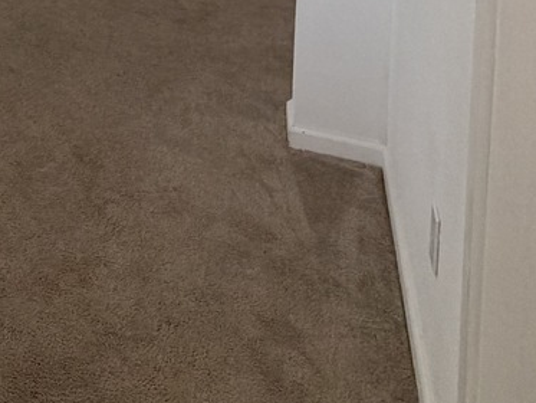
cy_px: -272
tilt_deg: -4.7
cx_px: -187
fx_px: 836
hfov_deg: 28.2
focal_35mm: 54
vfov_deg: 20.9
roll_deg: -1.1
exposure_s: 1/120
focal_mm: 2.22
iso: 200
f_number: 2.2
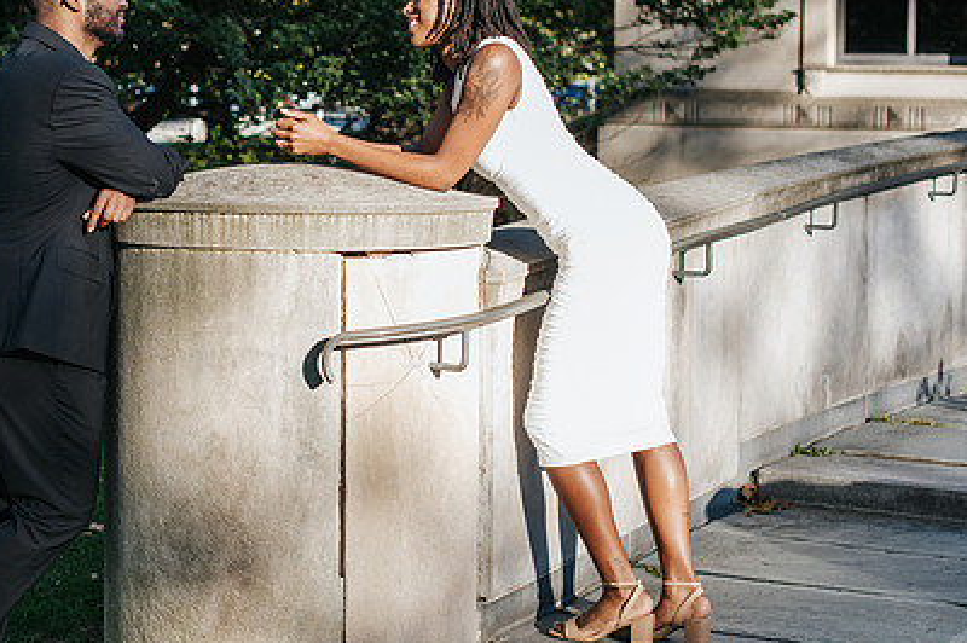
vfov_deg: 17.6
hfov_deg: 26.2
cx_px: 329
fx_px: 2067
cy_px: 220
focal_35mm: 77
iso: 250
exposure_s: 1/640
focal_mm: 50
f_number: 3.2
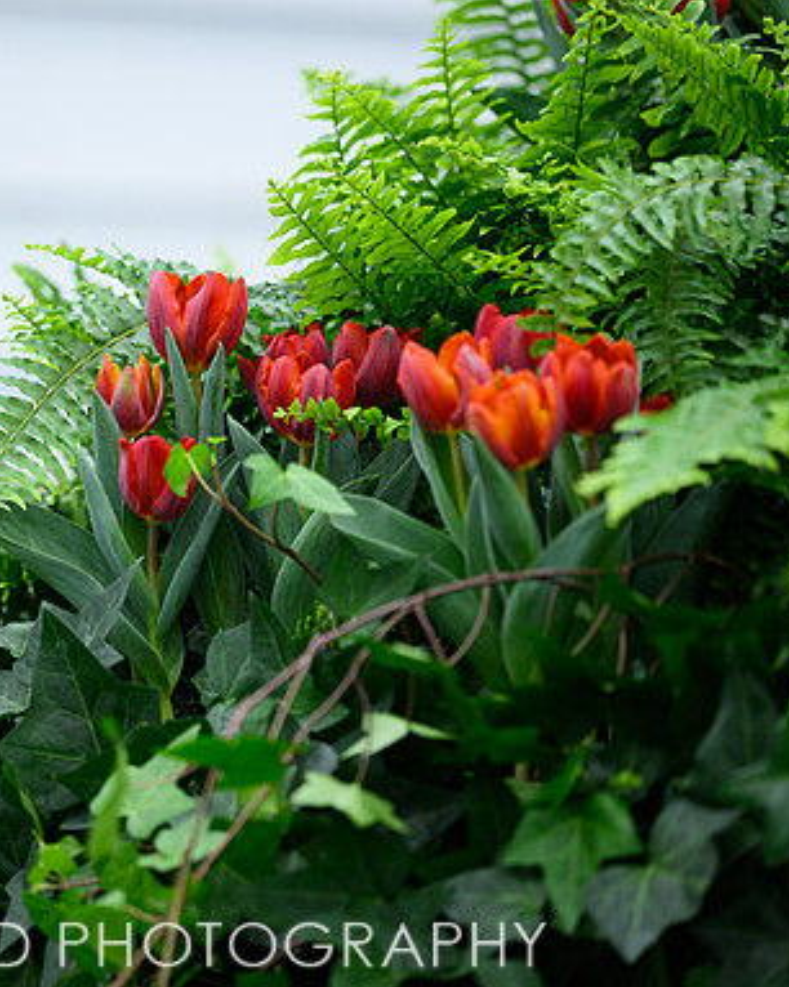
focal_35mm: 152
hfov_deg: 10.1
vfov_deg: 12.7
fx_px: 4440
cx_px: 201
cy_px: 501
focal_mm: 105
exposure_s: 1/200
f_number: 2.8
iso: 1000
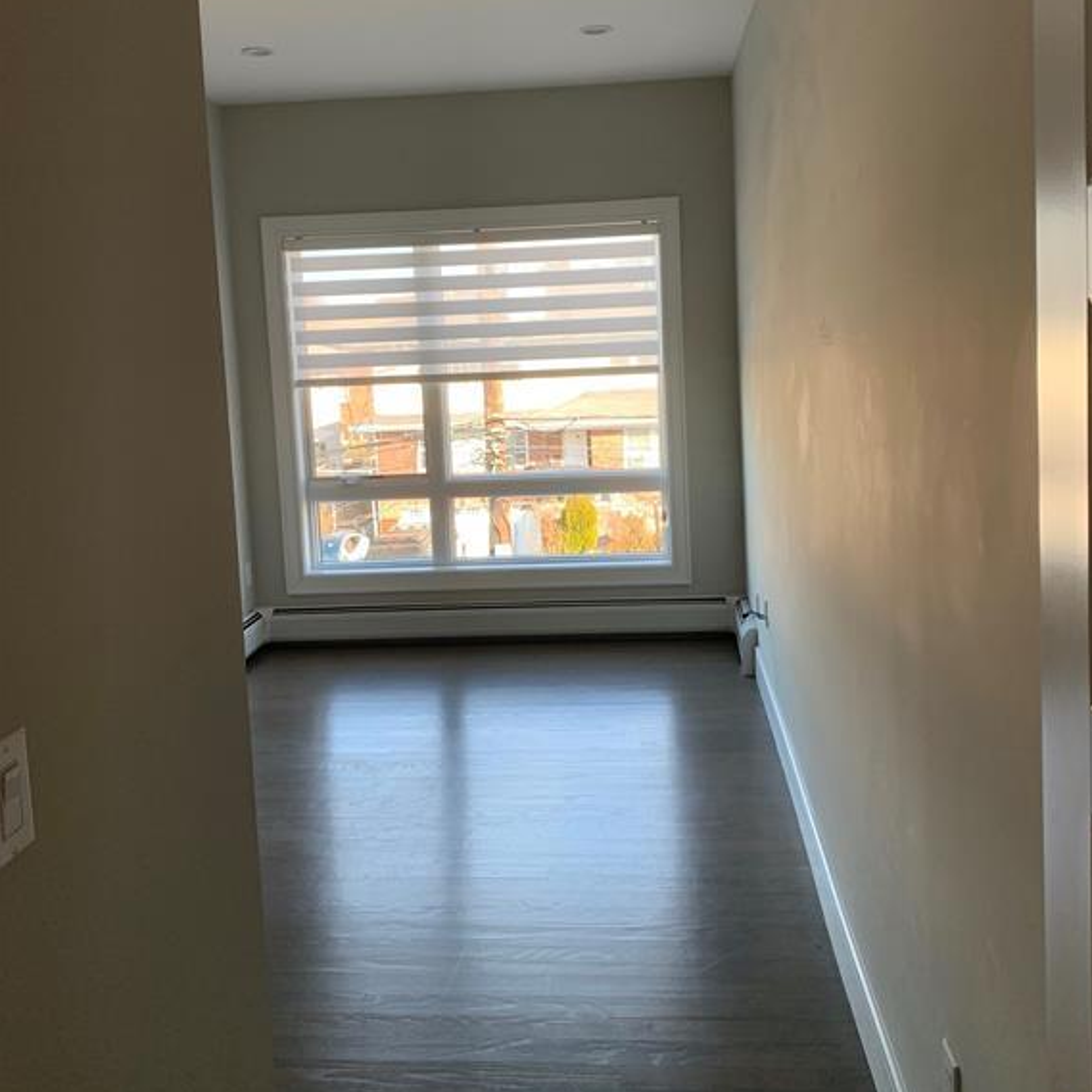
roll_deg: +2.2
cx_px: 549
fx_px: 1106
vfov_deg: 52.2
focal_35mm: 31
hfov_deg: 52.5
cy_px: 439
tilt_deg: -3.5
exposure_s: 1/121
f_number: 1.8
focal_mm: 4.25
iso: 50
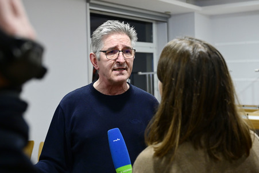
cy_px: 86
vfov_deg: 31.1
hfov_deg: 45.5
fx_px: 309
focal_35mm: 43
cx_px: 130
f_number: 4.5
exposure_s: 1/100
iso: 3200
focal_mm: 43
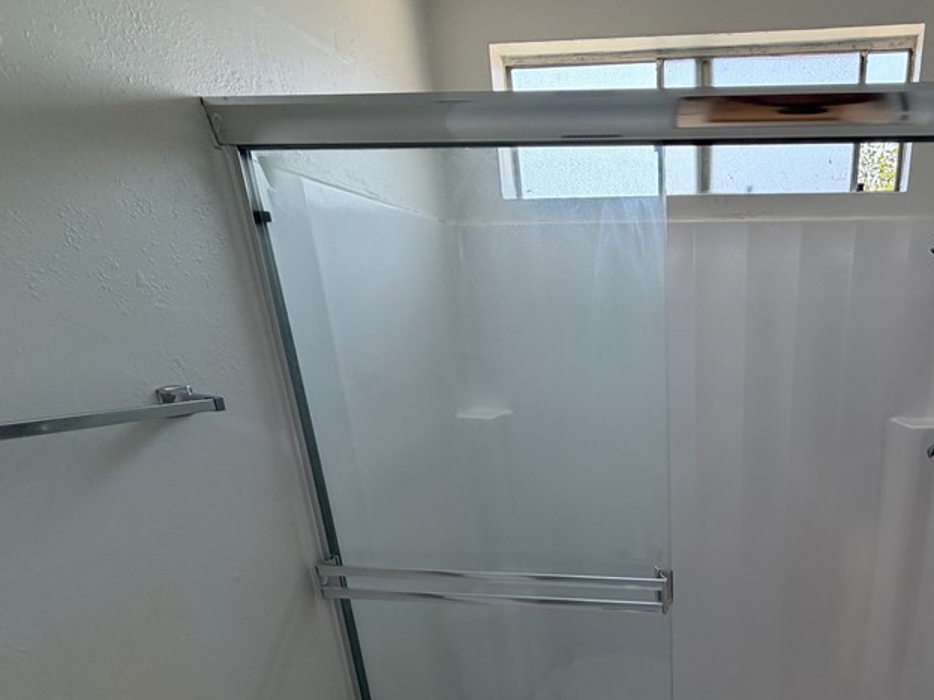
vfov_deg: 55.3
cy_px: 546
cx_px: 711
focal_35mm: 23
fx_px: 620
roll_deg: -0.3
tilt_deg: -20.2
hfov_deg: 68.7
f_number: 2.2
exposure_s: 1/120
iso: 125
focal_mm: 2.22
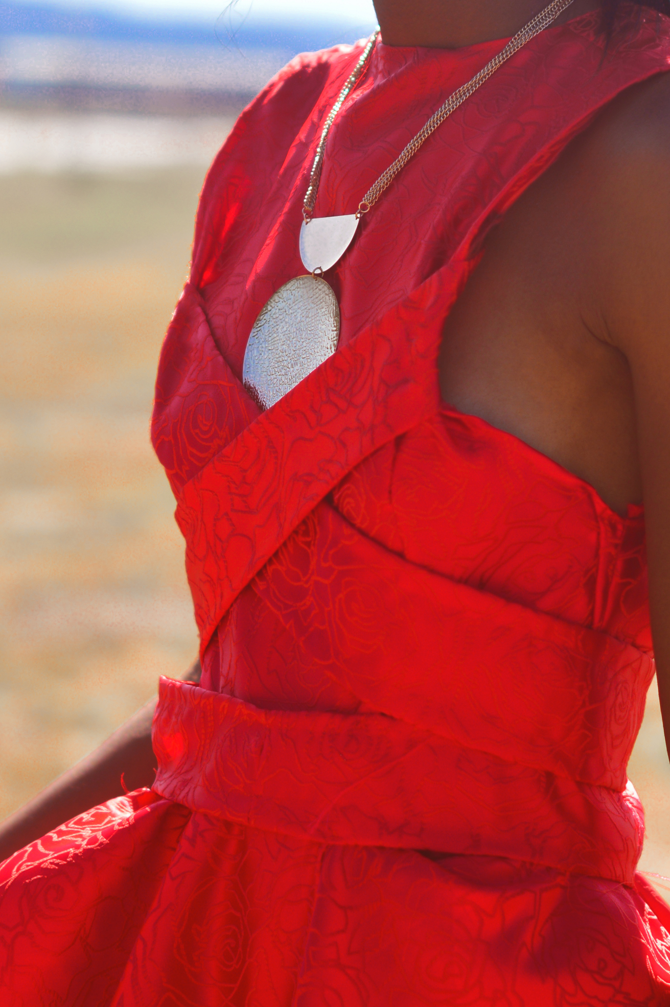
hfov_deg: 9.6
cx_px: 397
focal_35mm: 143
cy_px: 467
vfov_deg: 14.4
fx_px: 4000
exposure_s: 1/2000
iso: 100
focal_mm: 50
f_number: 2.5
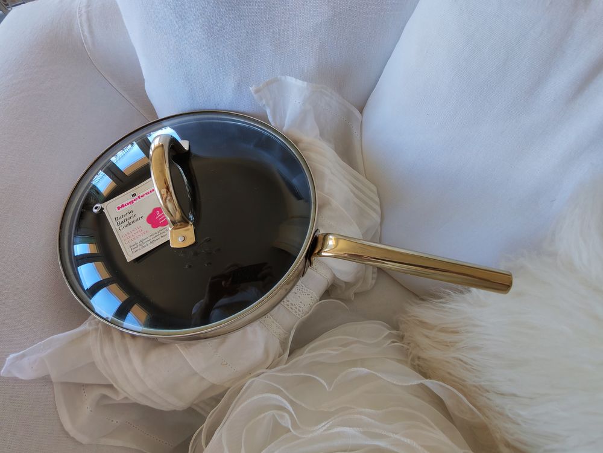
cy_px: 226
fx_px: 279
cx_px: 302
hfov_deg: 94.5
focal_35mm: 16
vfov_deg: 78.1
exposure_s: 1/100
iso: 80
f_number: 2.2
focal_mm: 1.96
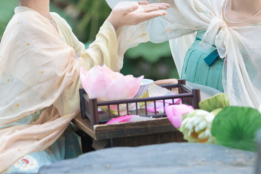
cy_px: 5
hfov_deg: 9.6
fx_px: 1558
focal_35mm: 215
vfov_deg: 6.4
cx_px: 106
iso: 100
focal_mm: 110
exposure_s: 1/250
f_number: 2.8
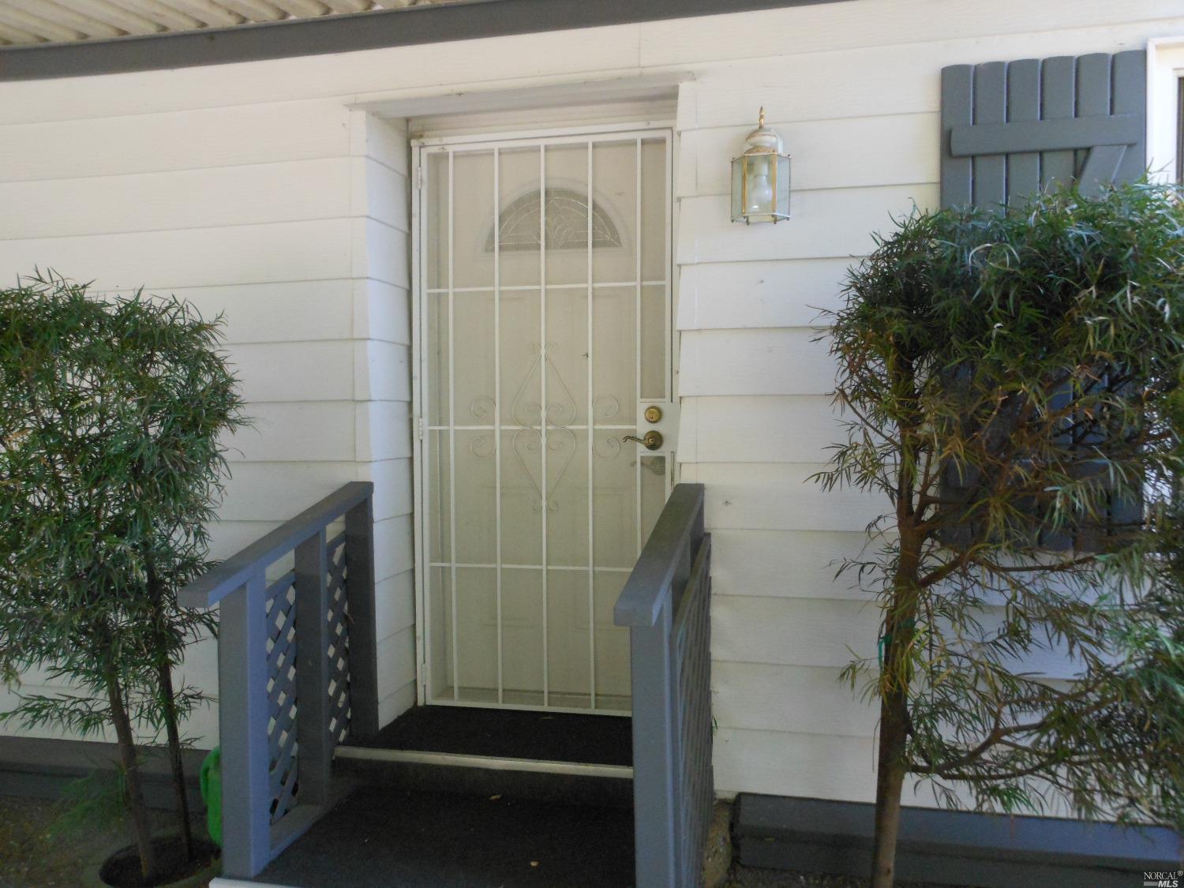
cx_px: 592
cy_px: 444
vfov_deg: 49.7
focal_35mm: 28
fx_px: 958
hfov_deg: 63.4
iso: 320
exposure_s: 1/125
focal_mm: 5
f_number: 3.7
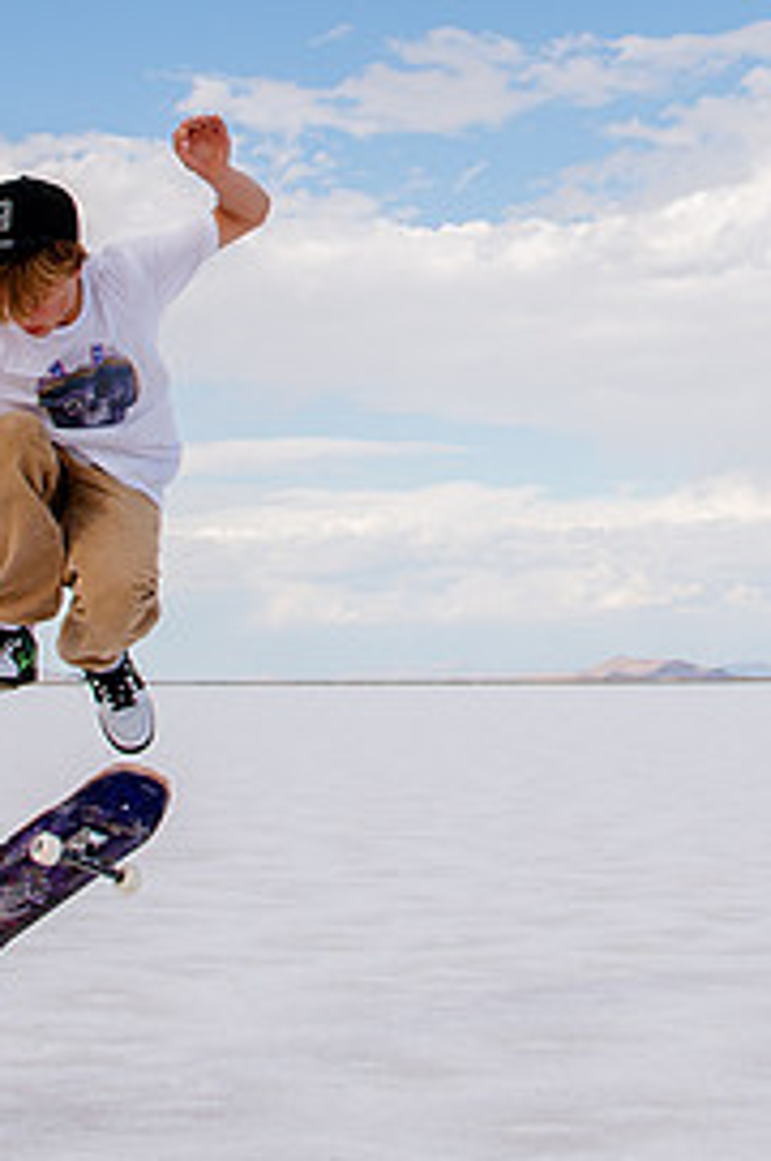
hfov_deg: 16.2
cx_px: 450
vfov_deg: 23.7
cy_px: 175
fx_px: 2705
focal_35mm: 84
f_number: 8
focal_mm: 24
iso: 250
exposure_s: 1/640
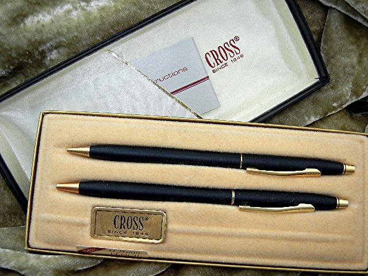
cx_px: 184
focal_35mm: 45
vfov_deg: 32.2
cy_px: 138
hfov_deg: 42.1
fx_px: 478
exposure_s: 1/30
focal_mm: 8.1
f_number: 3.8
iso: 200
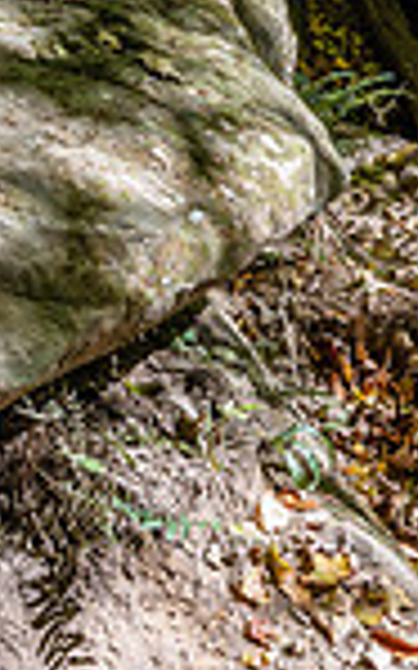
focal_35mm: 95
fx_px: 1733
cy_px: -119
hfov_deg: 13.7
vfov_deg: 20.5
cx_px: 252
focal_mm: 24
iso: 500
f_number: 8
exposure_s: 1/160
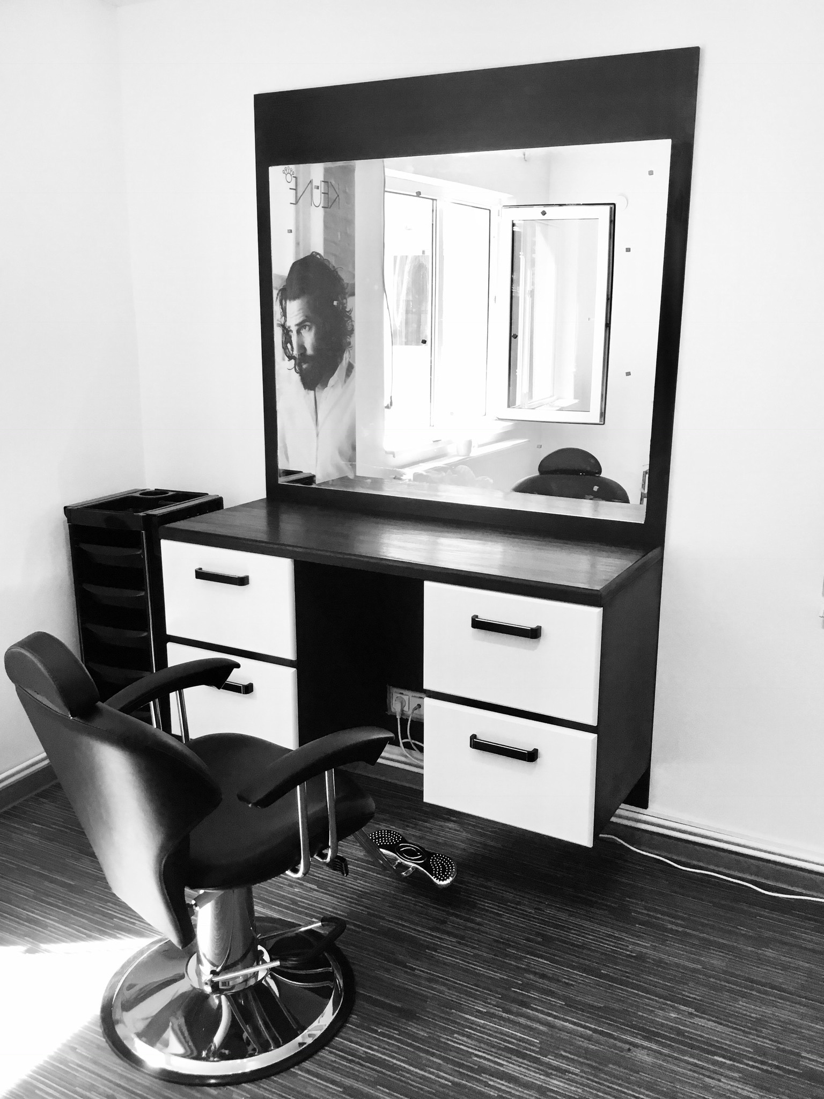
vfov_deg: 58.4
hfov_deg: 45.4
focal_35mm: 31
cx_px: 412
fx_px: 984
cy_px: 550
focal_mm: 3.3
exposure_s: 1/33
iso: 32
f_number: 2.4
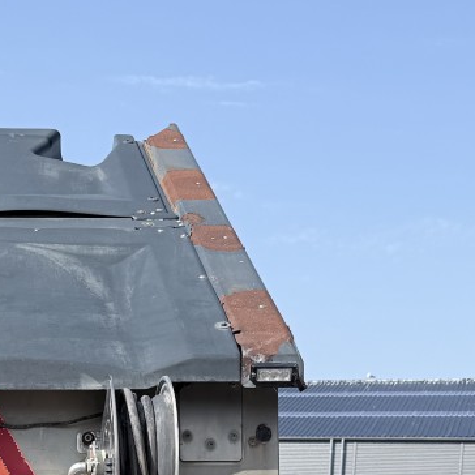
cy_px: 607
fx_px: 1304
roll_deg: -3.0
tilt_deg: -1.8
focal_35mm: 84
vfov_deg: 19.2
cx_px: -14
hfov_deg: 19.9
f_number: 1.78
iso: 80
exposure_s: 1/3953
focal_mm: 6.76
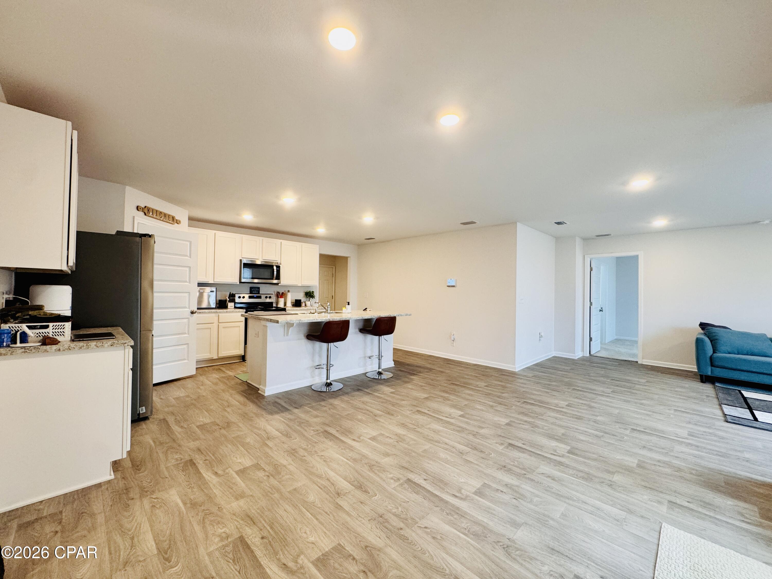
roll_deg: -1.3
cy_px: 290
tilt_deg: +0.3
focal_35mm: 14
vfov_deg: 85.7
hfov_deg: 102.1
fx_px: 312
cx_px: 386
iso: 160
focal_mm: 2.22
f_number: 2.2
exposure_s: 1/60
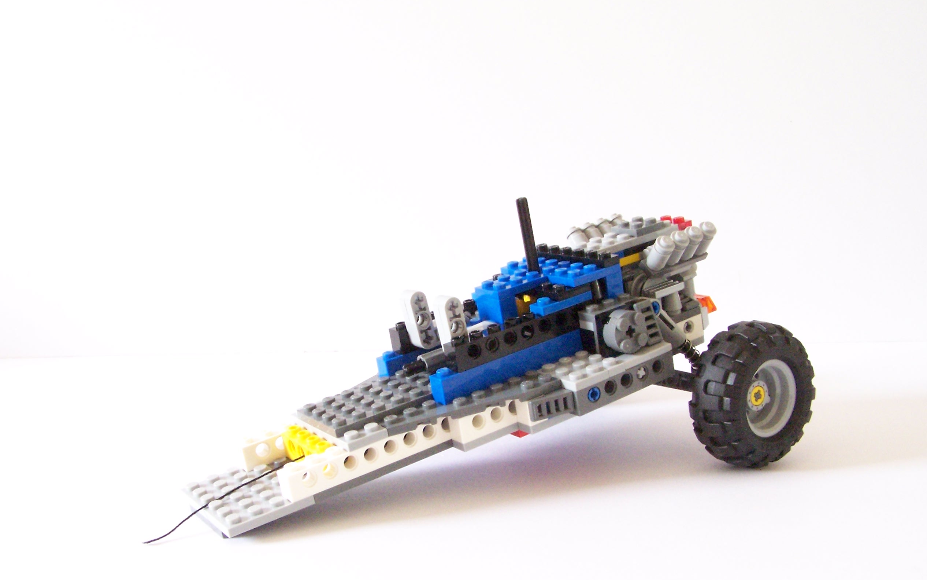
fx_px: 1036
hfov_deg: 48.2
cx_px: 463
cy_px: 332
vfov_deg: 31.2
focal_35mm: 41
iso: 400
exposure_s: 1/15
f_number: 6.3
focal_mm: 6.3
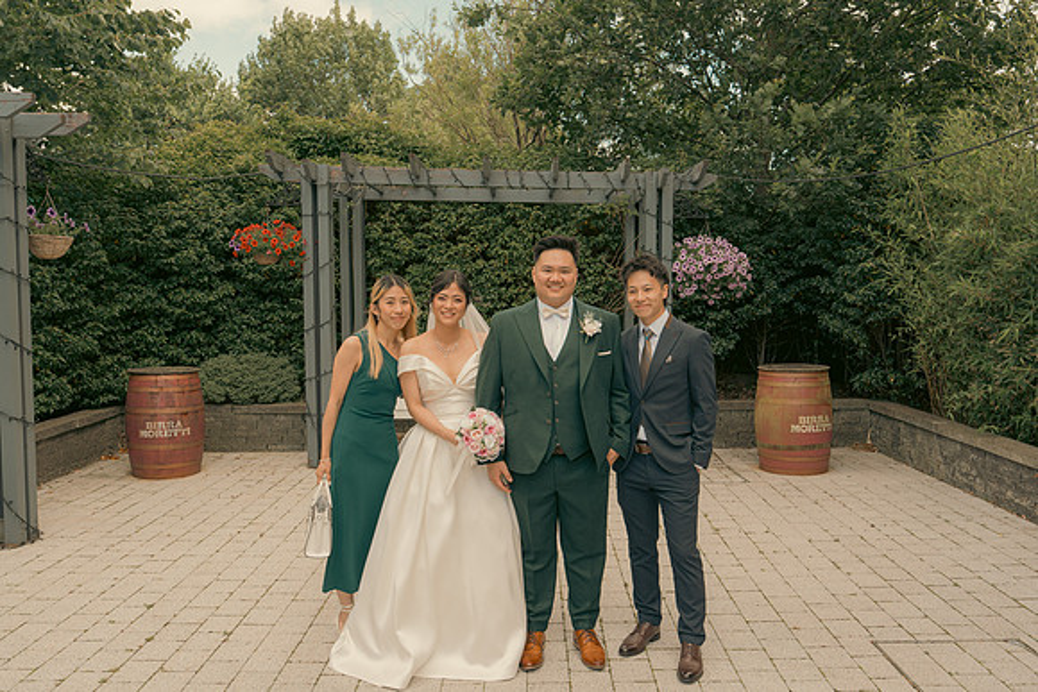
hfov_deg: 60.3
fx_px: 894
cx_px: 519
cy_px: 346
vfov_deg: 42.3
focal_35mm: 31
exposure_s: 1/160
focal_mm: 31
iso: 160
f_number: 5.6
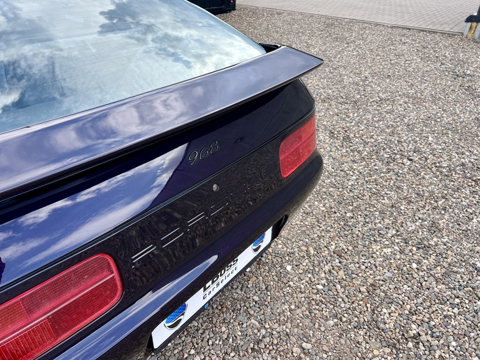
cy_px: 180
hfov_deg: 67.3
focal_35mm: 26
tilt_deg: -32.1
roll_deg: -1.9
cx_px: 240
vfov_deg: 53.1
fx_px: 361
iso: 50
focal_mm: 5.7
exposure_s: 1/1058
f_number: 1.5
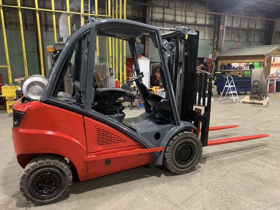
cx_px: 140
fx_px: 210
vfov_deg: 53.1
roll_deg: -0.4
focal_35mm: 26
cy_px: 105
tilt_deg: -11.2
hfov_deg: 67.3
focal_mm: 4.25
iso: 400
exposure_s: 1/40
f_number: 1.8
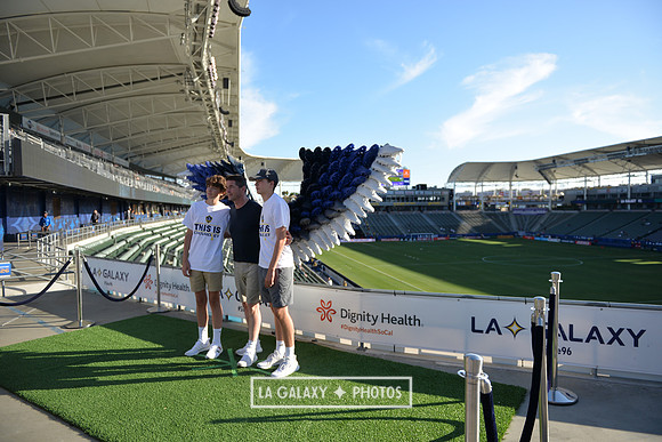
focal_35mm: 24
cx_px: 331
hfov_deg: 73.7
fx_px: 441
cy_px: 221
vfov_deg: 53.2
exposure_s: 1/1250
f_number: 2.8
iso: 100
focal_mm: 24
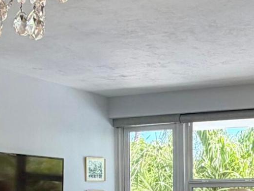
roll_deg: +0.6
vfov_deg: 18.1
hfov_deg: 24.1
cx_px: 242
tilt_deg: -2.3
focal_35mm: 78
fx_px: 572
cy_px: 221
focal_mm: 2.22
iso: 80
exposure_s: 1/120
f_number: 2.2
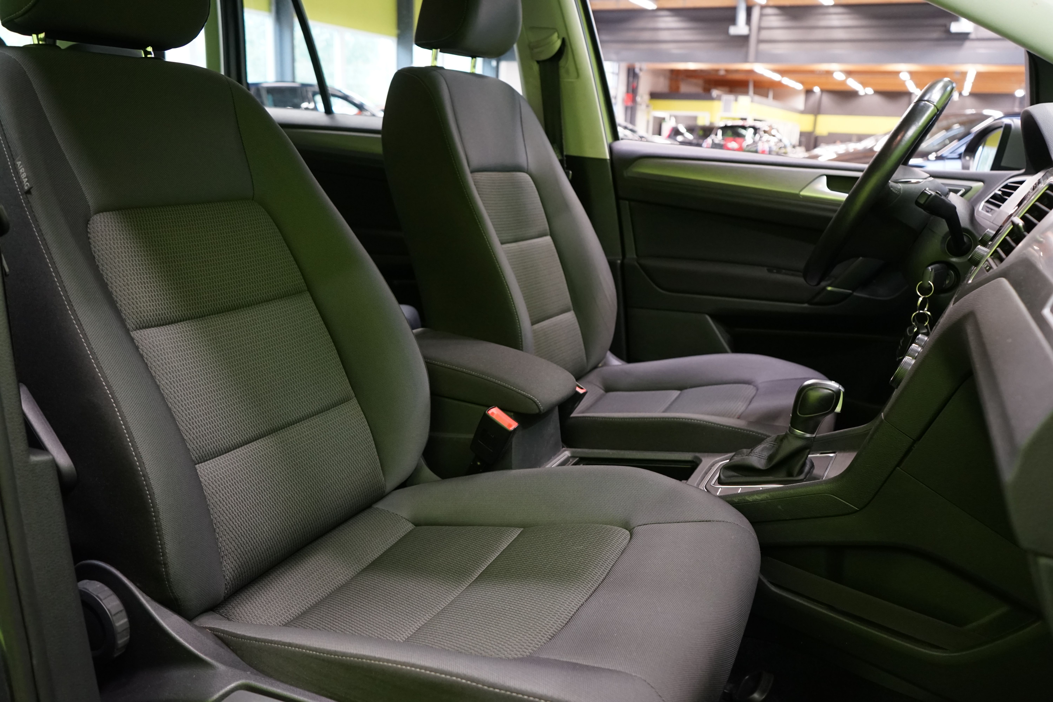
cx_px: 526
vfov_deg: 45.0
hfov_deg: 63.7
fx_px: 848
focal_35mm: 29
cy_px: 351
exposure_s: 1/20
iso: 2000
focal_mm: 29
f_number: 5
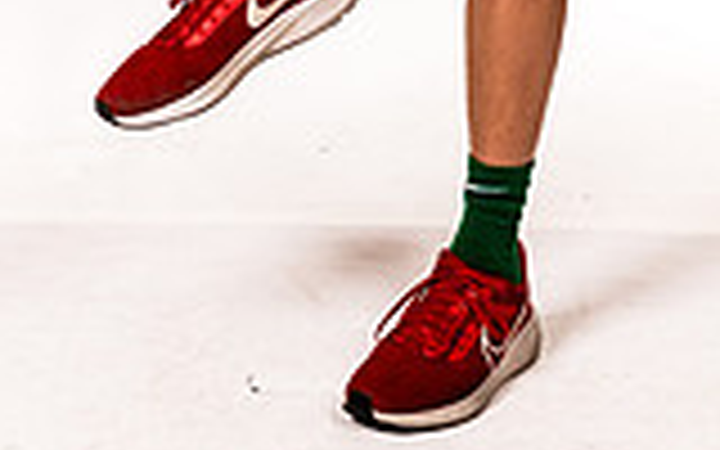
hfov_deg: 13.2
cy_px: -522
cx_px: 369
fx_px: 3100
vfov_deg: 7.8
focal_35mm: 158
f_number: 8
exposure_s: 1/400
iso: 800
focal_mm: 55
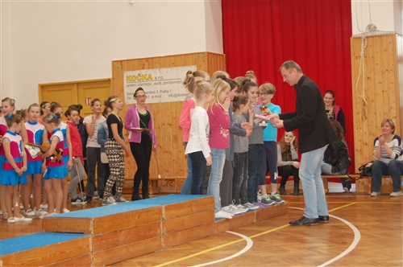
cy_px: 134
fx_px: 755
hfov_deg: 29.9
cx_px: 202
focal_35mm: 68
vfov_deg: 20.1
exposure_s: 1/60
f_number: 5.3
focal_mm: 45
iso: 1250
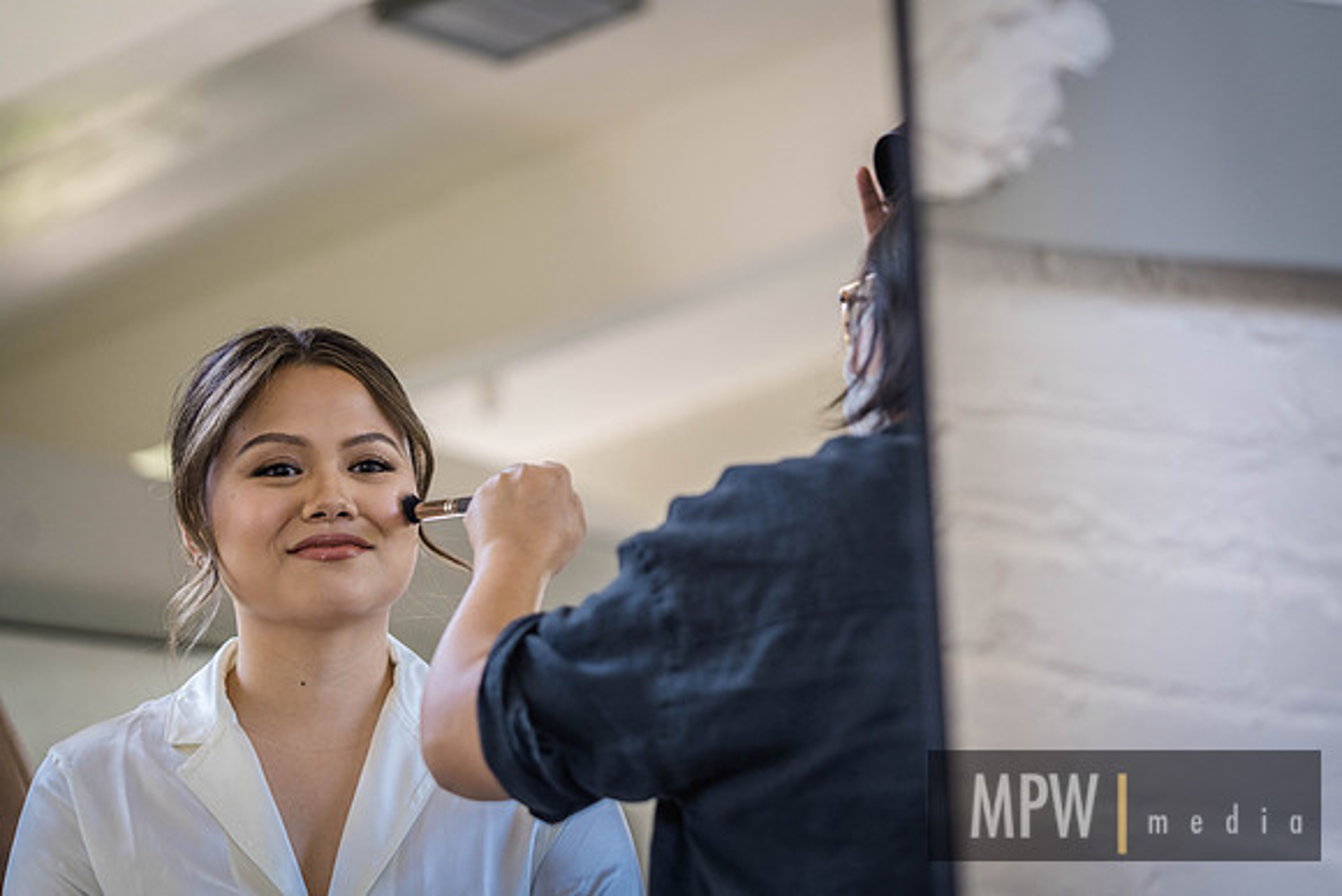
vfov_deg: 15.2
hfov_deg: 22.6
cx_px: 671
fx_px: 3356
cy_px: 448
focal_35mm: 90
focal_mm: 90
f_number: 2.8
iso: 1000
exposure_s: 1/160
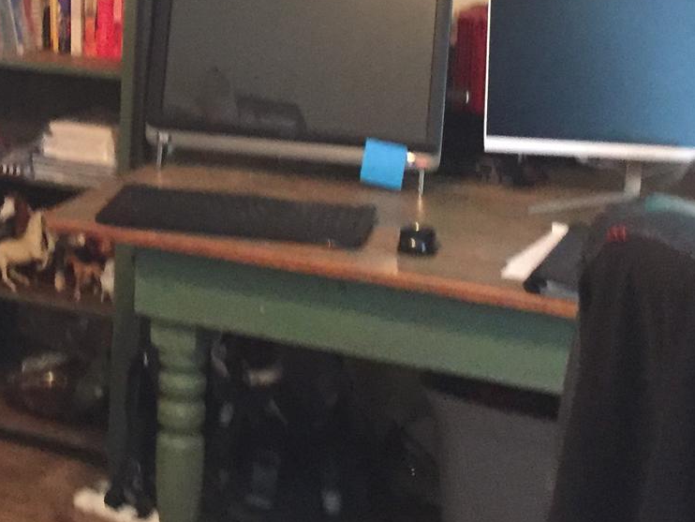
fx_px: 1607
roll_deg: -2.1
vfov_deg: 17.8
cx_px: 116
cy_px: -43
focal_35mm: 80
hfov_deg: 23.9
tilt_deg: -5.1
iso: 320
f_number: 2.2
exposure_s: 1/15
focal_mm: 4.15
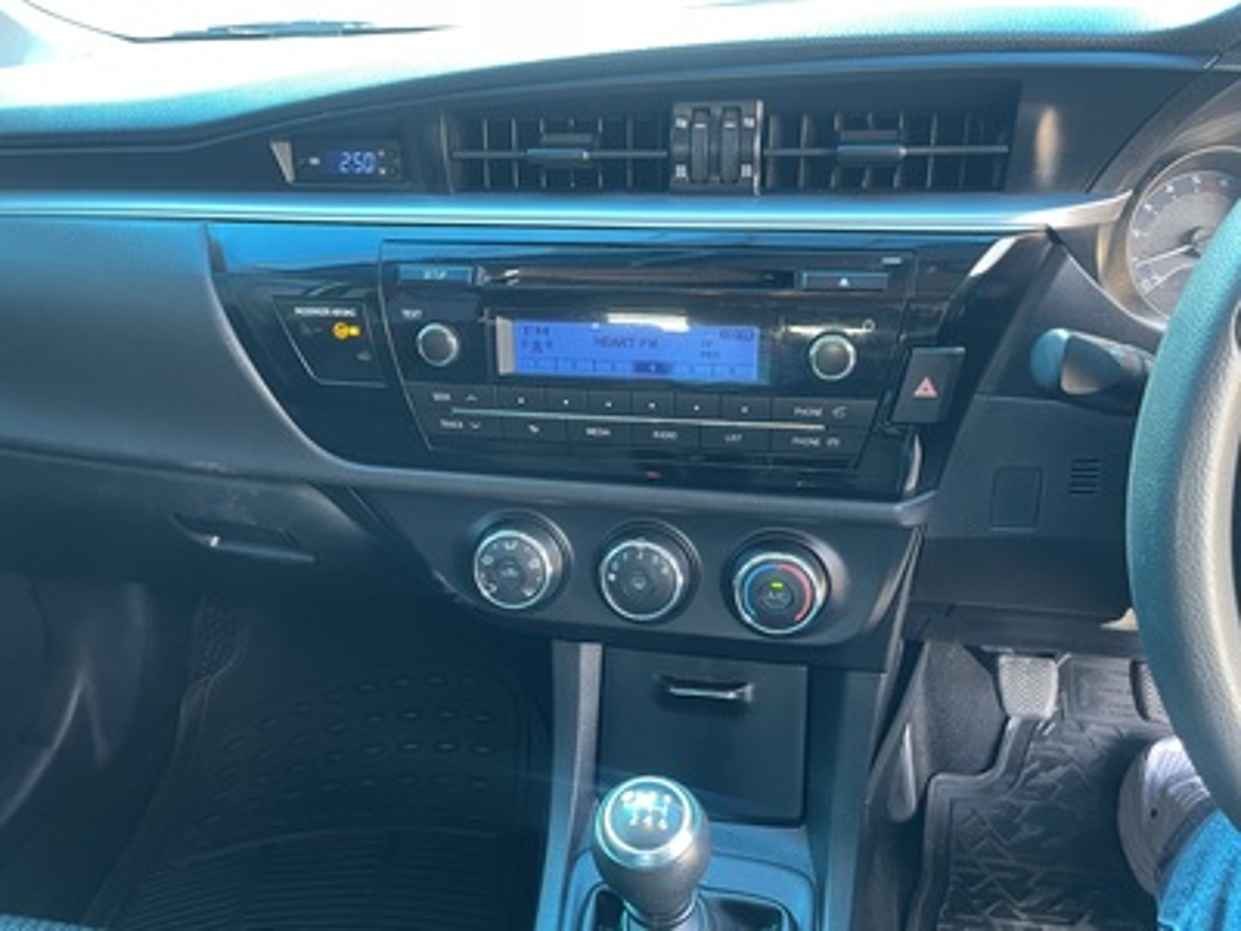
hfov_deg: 69.4
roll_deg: +3.4
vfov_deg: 54.9
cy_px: 466
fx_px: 896
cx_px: 620
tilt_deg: -28.9
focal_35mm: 25
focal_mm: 5.1
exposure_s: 1/60
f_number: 1.6
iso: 250
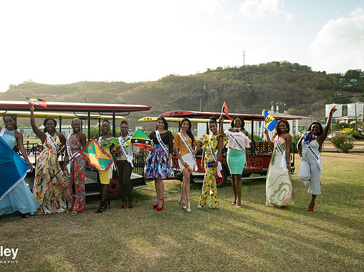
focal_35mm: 32
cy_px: 134
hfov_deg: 56.7
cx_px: 163
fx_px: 336
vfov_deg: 44.1
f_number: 6.3
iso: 80
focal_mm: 29
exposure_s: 1/125
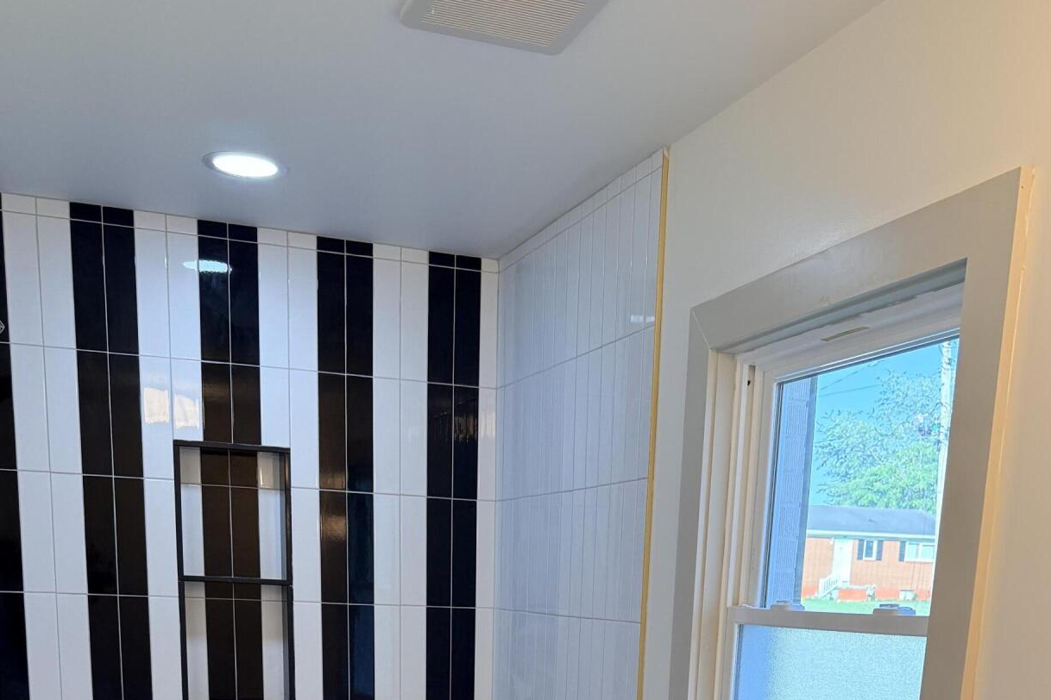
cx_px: 549
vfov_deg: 28.4
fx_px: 1197
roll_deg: -2.3
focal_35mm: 41
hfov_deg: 47.4
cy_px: 840
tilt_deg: -11.5
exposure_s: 1/240
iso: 160
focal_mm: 6.76
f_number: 1.78
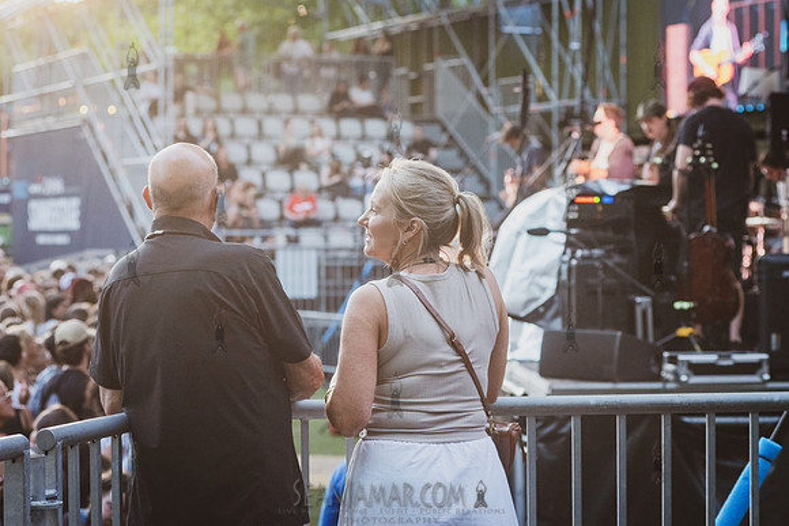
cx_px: 435
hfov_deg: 21.2
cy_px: 253
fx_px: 2106
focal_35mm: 96
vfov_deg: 14.3
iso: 2500
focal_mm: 86
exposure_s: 1/500
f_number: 4
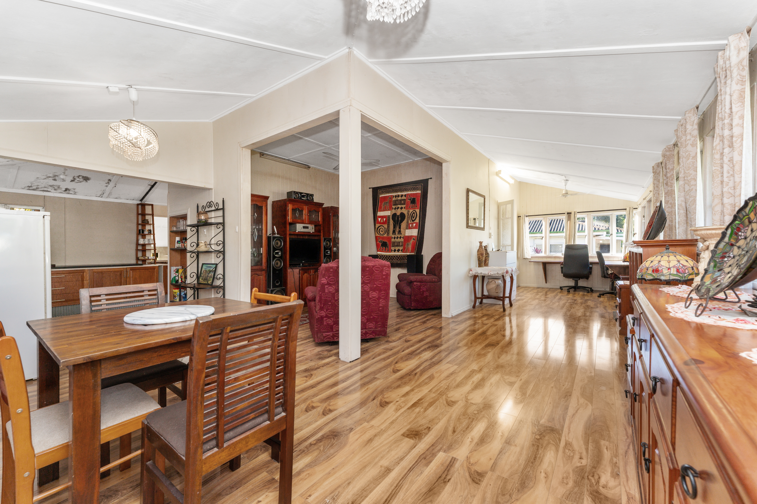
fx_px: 294
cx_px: 378
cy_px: 252
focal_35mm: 14
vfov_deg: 81.2
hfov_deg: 104.3
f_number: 9
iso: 400
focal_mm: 14
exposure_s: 1/25
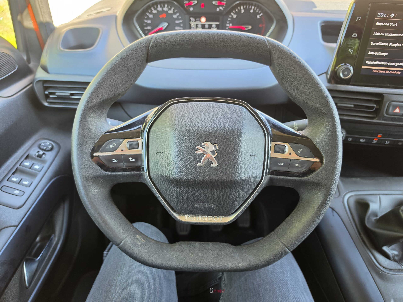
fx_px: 268
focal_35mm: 23
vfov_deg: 58.9
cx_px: 202
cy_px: 151
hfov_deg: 73.9
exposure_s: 1/180
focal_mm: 6.5
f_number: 1.4
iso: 100
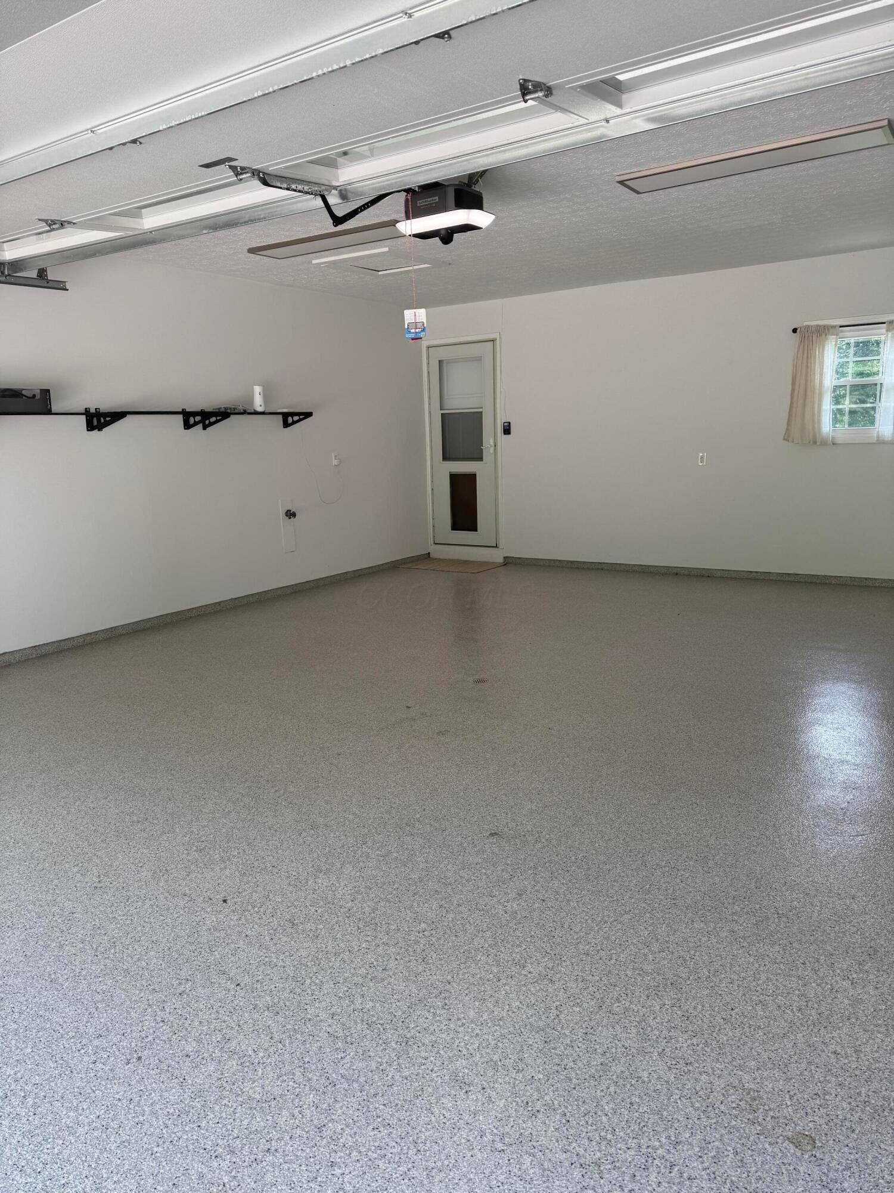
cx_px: 447
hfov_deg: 56.8
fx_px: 826
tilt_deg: -12.0
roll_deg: +3.0
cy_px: 596
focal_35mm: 24
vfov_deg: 71.6
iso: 80
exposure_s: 1/407
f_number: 1.78
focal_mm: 6.76
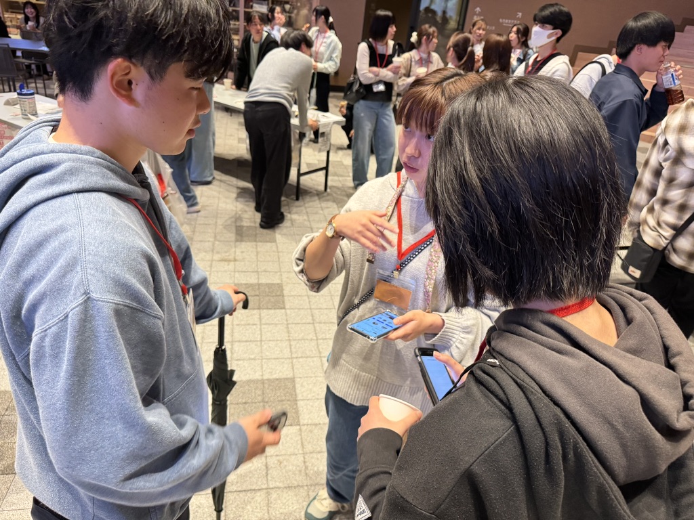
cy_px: 260
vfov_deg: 56.8
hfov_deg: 71.6
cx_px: 347
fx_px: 481
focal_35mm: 24
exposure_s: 1/60
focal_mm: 6.76
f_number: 1.78
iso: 320
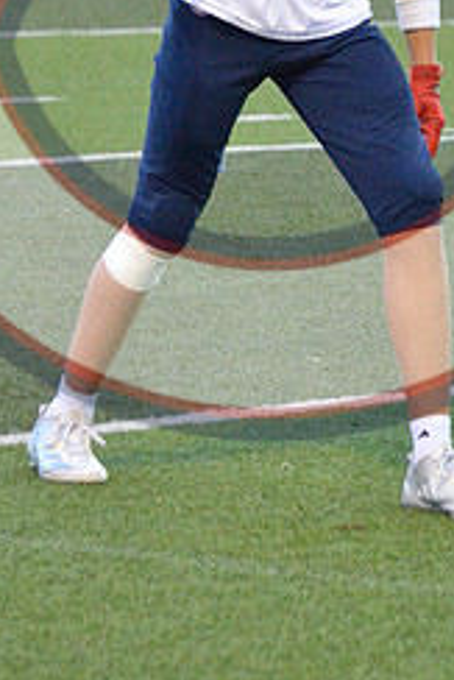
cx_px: 262
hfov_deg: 3.9
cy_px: 45
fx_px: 6724
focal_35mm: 356
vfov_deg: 5.8
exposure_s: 1/500
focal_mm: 100
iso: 3600
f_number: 4.8
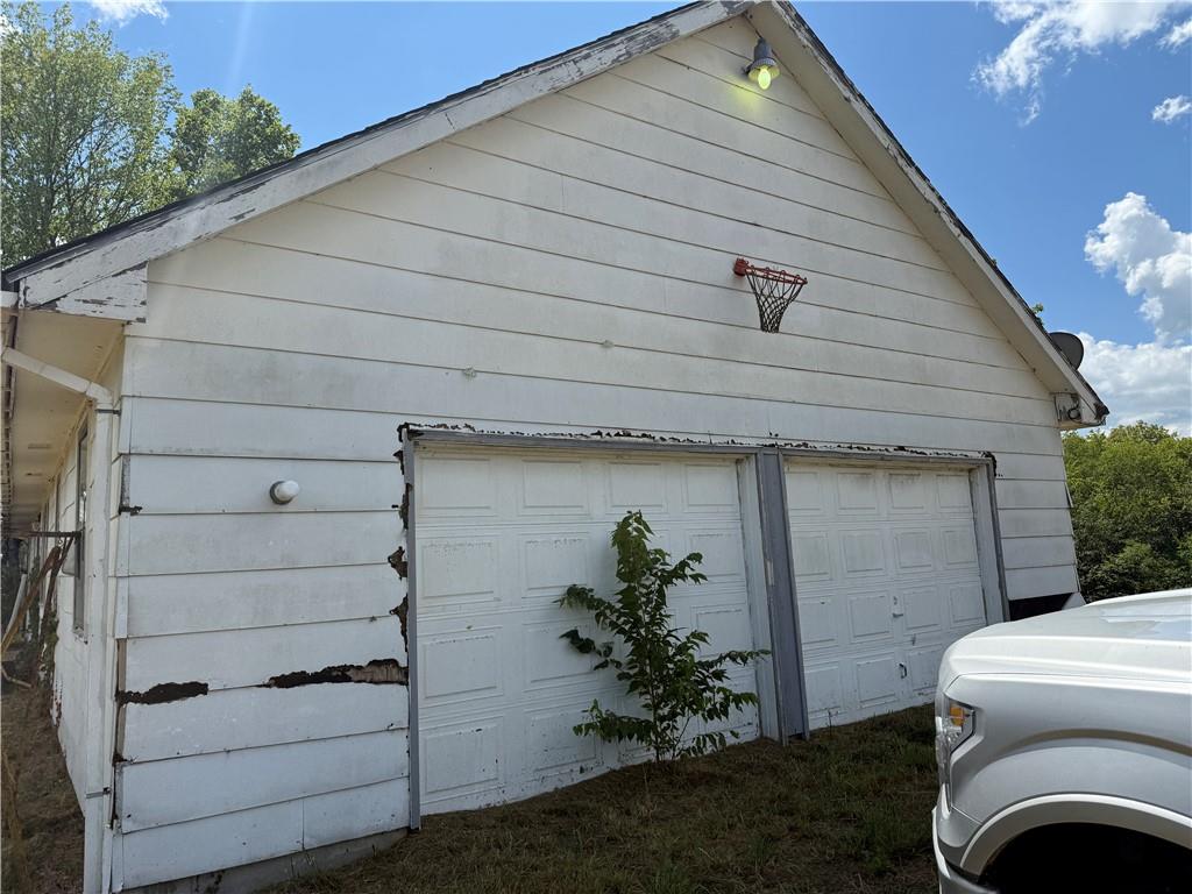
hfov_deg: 71.6
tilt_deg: +10.0
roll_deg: +3.5
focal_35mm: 24
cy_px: 447
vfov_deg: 56.8
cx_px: 596
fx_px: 826
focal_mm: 6.76
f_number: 1.78
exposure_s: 1/5714
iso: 100
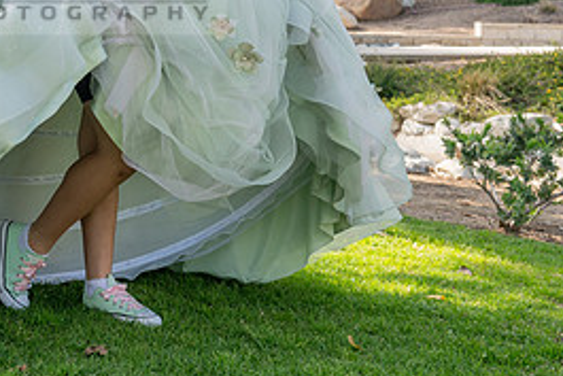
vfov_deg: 15.9
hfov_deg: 22.9
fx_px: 1299
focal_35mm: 83
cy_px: -68
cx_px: -66
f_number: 5.6
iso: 200
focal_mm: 32
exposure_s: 1/320
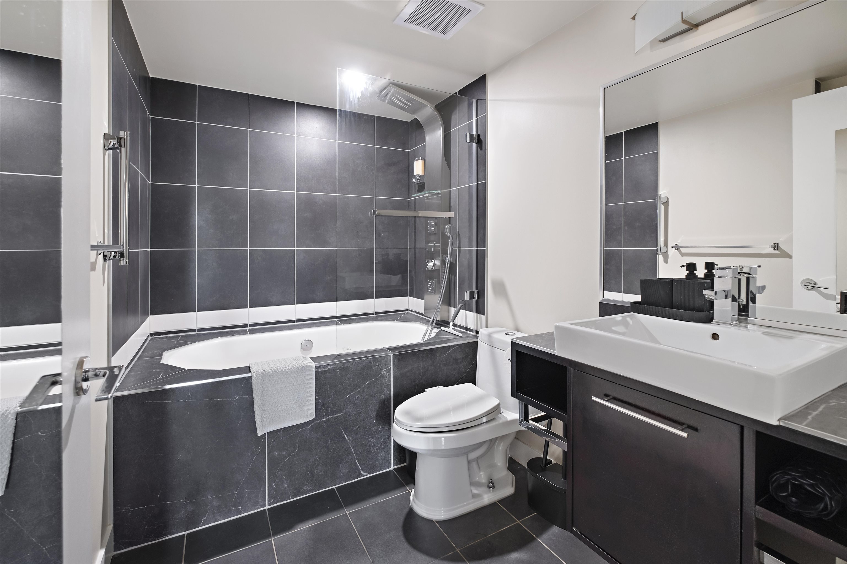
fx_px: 353
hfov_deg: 100.4
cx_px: 424
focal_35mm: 15
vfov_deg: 77.3
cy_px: 282
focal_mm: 10
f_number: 4
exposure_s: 1/1.25
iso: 500
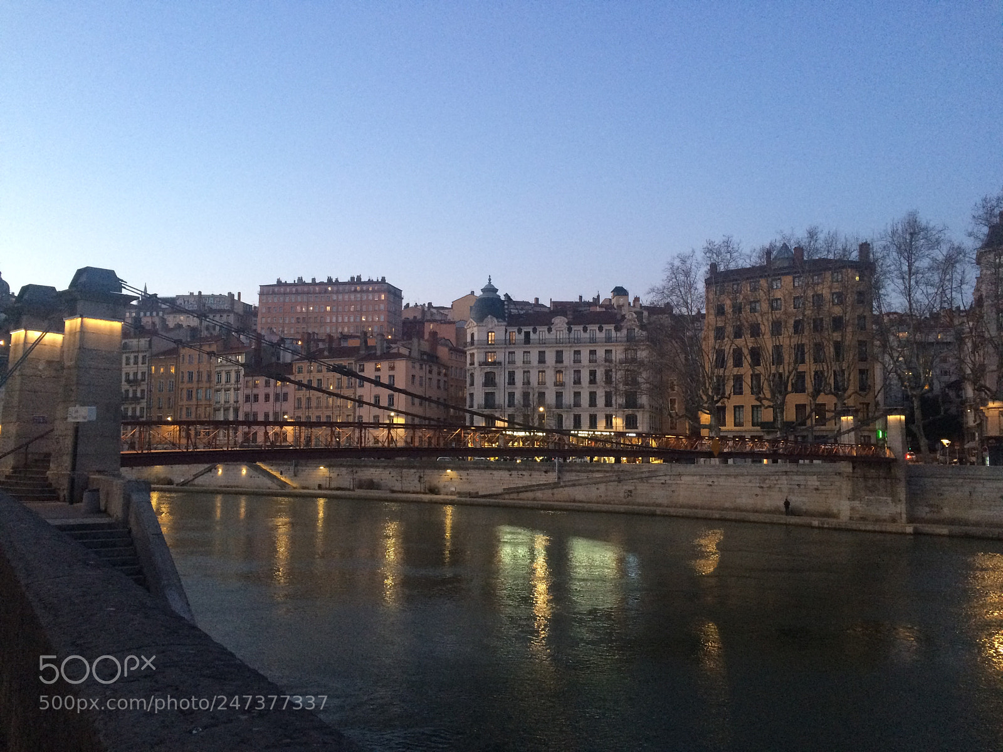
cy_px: 376
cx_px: 502
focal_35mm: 29
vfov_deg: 48.2
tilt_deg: +5.8
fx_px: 840
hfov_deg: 61.7
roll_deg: +1.0
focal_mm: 4.15
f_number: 2.2
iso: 250
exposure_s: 1/33
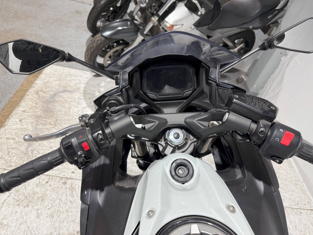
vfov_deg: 56.8
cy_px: 118
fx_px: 217
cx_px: 156
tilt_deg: -41.6
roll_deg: -16.3
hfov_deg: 71.6
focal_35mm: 24
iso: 125
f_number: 1.78
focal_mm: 6.76
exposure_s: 1/100
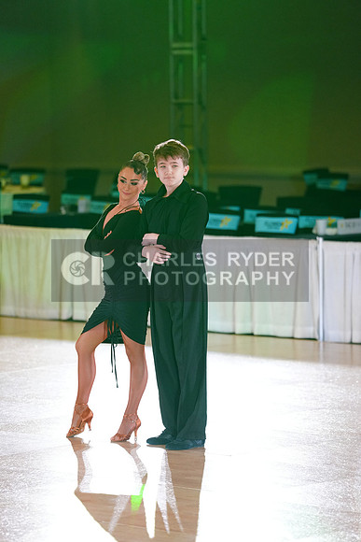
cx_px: 180
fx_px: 3006
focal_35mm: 200
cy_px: 271
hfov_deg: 6.9
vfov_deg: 10.3
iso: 2500
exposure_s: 1/500
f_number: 2.8
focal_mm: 200
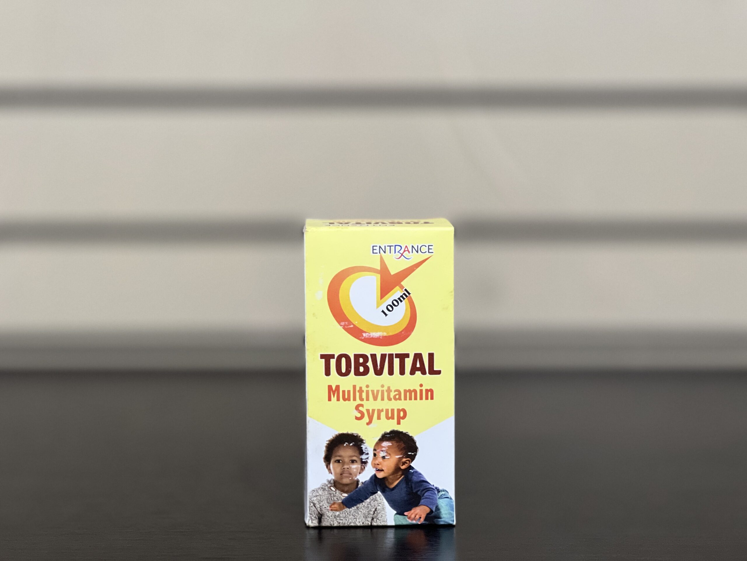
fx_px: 1662
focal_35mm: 77
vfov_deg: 19.1
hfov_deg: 25.3
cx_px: 374
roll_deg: -0.5
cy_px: 280
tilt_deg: -6.0
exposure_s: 1/30
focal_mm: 9
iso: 400
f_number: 2.8
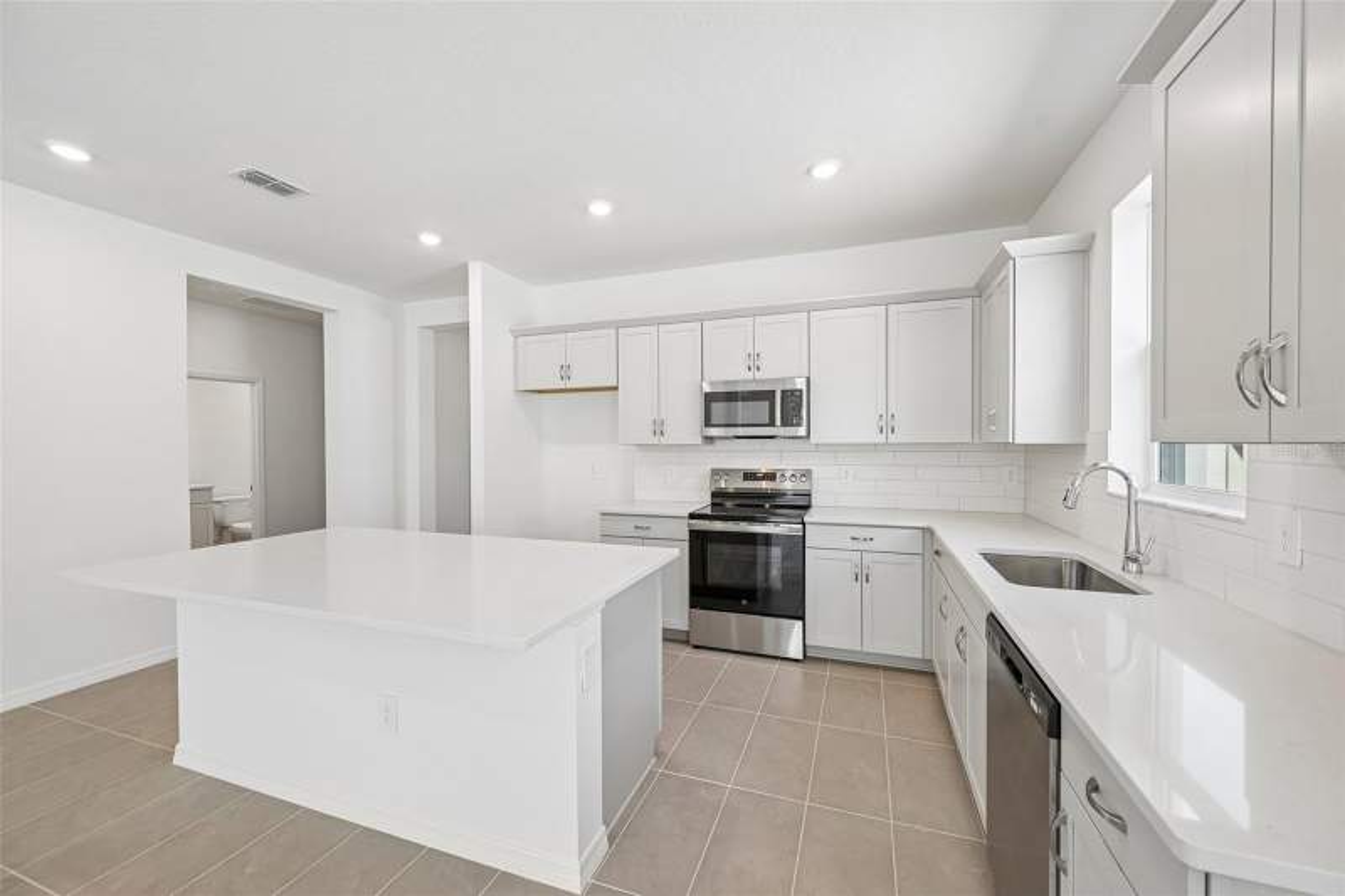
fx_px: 523
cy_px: 448
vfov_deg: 81.2
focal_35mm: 14
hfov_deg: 104.3
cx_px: 672
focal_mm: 14
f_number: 8
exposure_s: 1/50
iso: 400
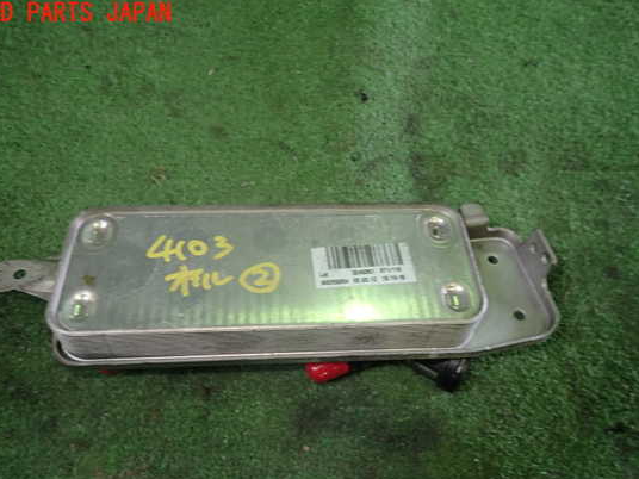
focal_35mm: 28
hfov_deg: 63.4
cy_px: 267
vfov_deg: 49.6
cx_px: 312
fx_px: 517
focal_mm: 4.5
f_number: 2
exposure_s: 1/30
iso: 200
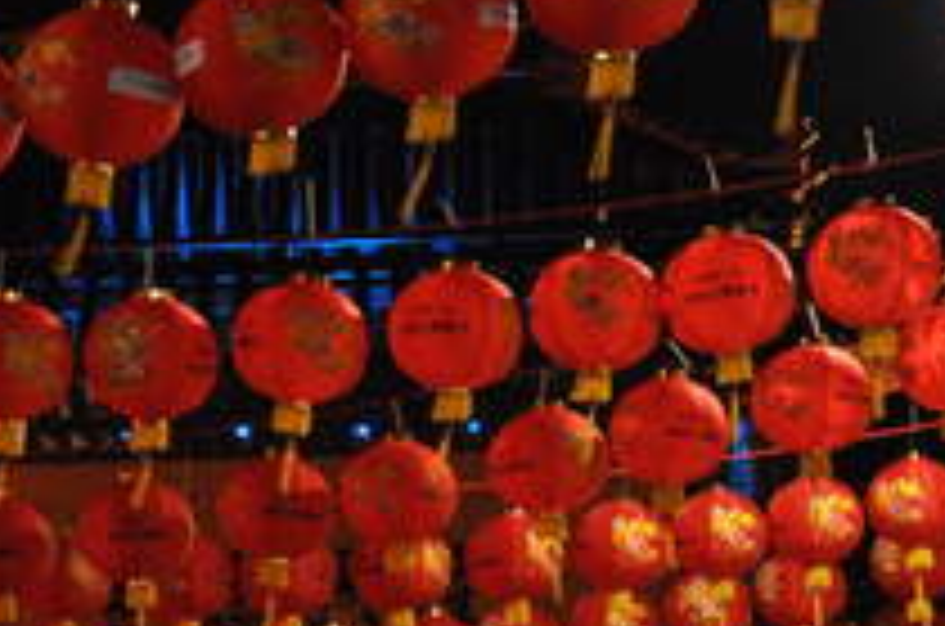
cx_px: 468
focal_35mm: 174
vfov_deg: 7.8
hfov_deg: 11.8
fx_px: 4557
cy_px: 822
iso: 640
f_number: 5
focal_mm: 38
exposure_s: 1/20
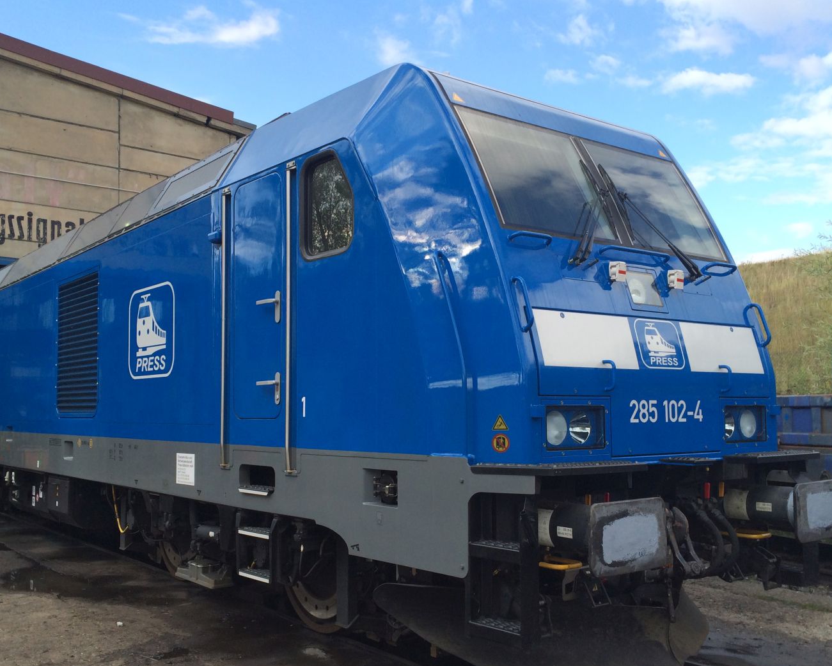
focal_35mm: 36
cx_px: 409
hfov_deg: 50.3
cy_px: 373
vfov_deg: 41.1
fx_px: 887
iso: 32
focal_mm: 4.12
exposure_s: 1/695
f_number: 2.2
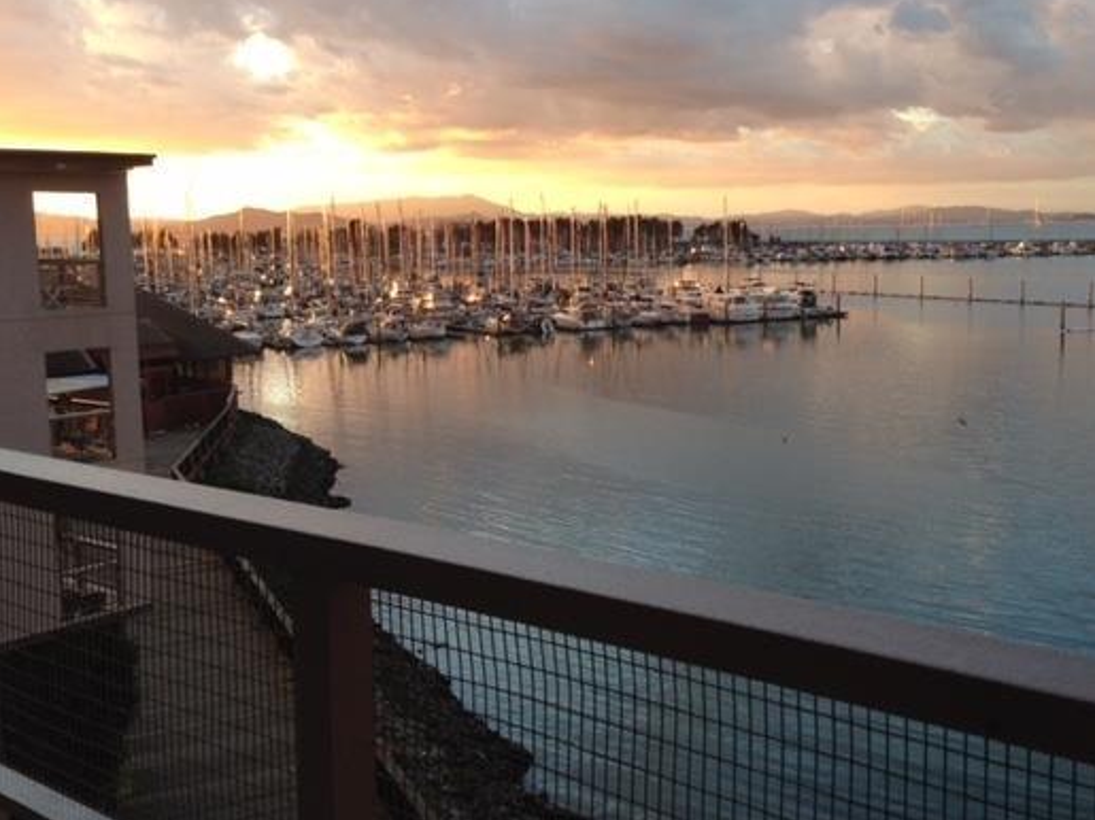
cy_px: 361
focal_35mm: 41
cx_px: 644
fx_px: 1297
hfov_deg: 45.6
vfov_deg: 35.1
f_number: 2.4
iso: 64
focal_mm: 4.13
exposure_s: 1/120
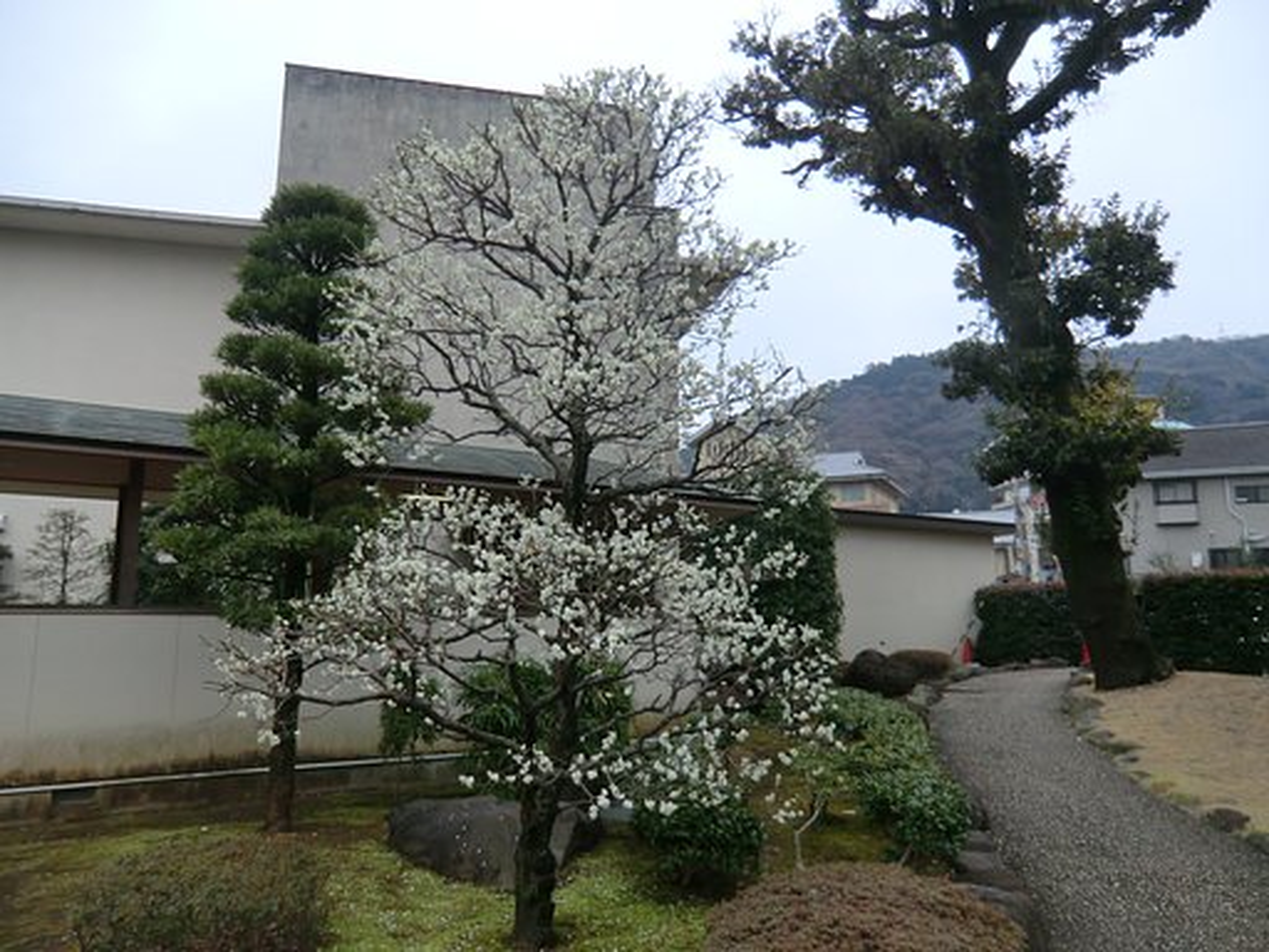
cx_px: 634
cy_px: 476
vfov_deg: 56.8
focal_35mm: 24
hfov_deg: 71.6
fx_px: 880
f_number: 3.2
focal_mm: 4.3
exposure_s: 1/60
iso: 64
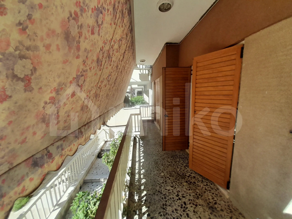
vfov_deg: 89.9
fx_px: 110
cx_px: 146
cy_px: 110
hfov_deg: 106.2
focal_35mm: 13
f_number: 2.2
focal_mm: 1.13
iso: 40
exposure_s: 1/517
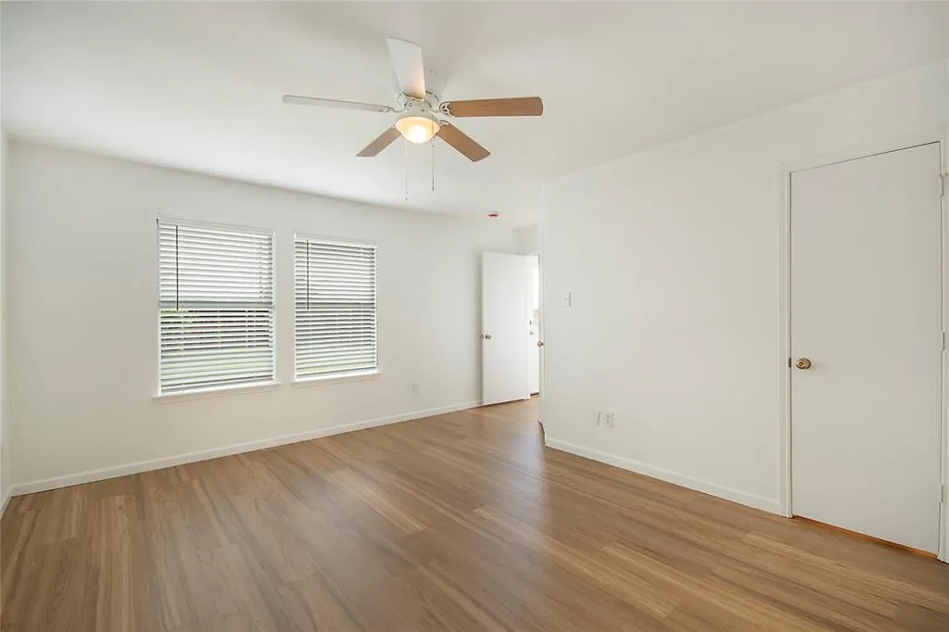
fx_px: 395
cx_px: 474
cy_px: 316
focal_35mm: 15
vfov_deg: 77.3
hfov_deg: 100.4
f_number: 8
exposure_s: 1/60
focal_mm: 10
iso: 100
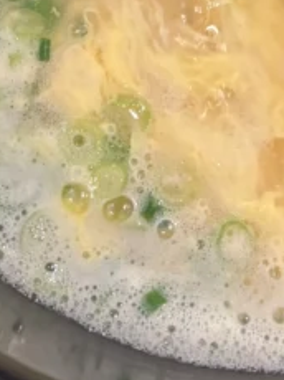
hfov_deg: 12.6
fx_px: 1271
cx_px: 272
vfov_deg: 15.6
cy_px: -198
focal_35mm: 116
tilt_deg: -75.5
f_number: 1.6
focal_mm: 5.96
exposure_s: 1/50
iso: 320
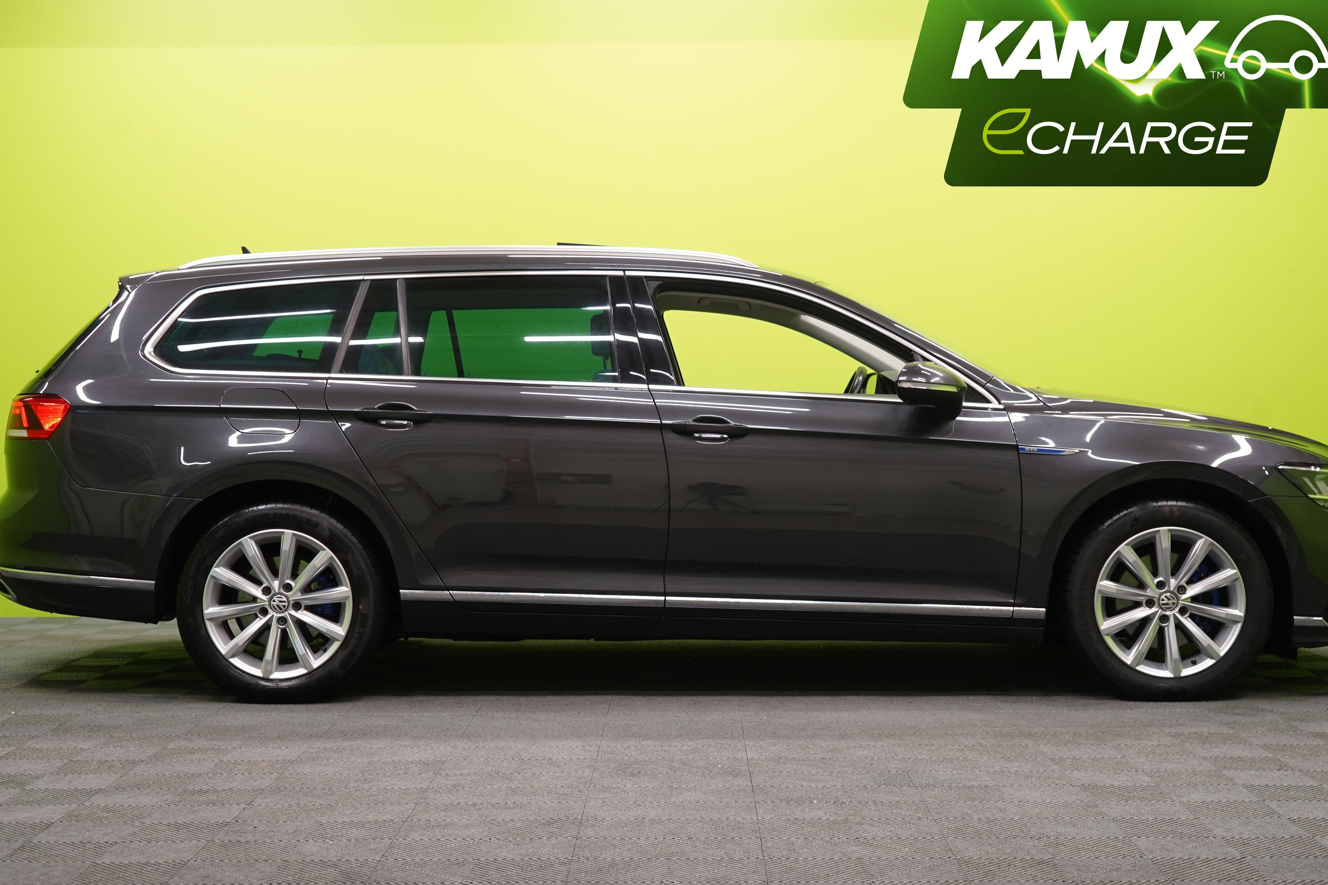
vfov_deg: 25.1
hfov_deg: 36.9
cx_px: 682
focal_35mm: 54
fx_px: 1992
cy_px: 445
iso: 400
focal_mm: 47
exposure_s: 1/25
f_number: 5
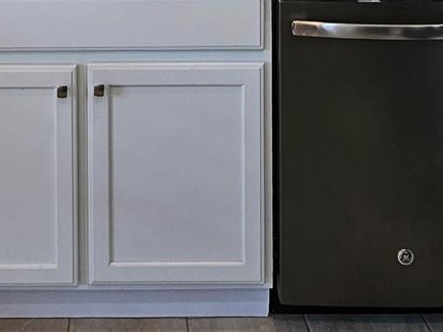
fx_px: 614
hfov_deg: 38.6
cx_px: 110
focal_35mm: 48
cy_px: -187
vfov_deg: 23.3
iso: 80
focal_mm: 2.2
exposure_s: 1/60.2
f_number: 2.2
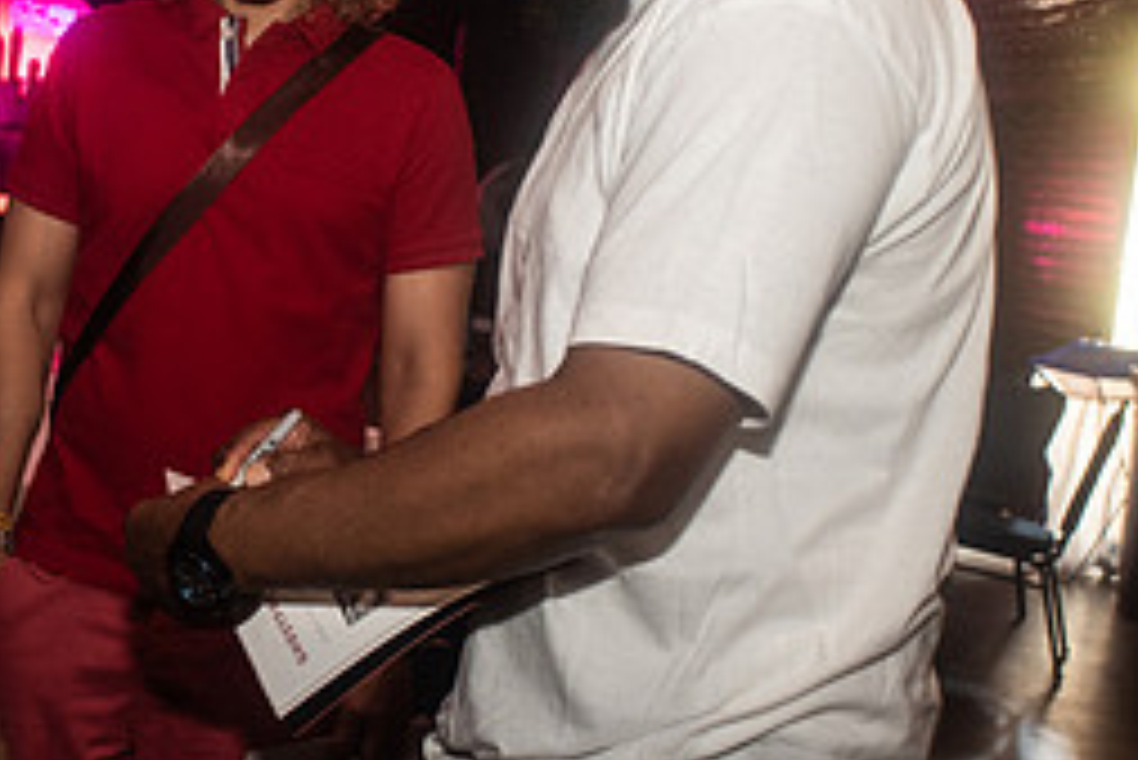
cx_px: 206
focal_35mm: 54
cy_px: 215
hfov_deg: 35.5
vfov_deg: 24.9
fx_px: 1708
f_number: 3.2
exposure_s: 1/50
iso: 1600
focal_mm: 20
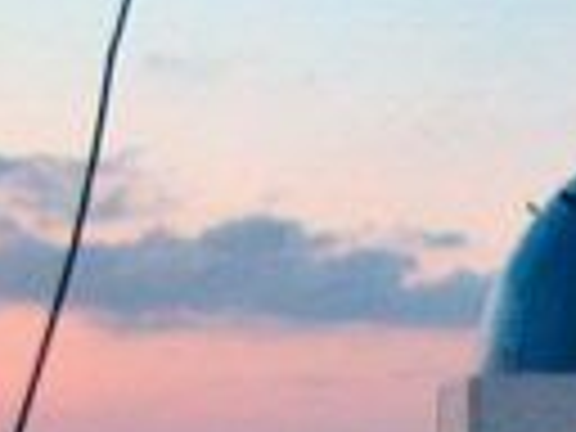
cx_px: 1359
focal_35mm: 185
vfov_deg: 7.6
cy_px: 922
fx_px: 3078
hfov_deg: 9.5
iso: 200
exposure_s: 1
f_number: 2.7
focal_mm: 5.6
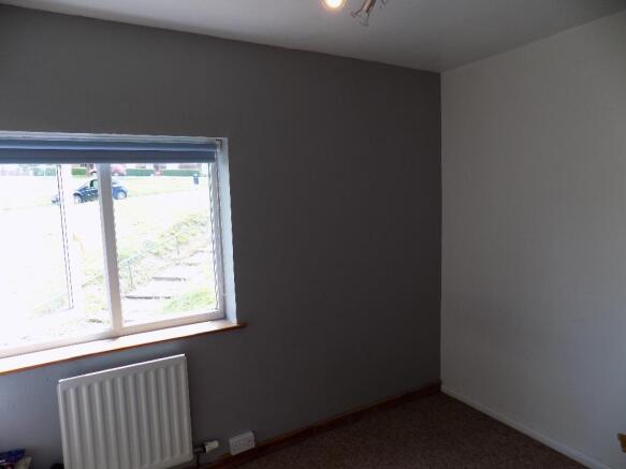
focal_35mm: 23
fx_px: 416
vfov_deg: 58.9
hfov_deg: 73.9
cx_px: 313
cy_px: 234
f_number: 3.1
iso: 80
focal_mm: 4
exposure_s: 1/80
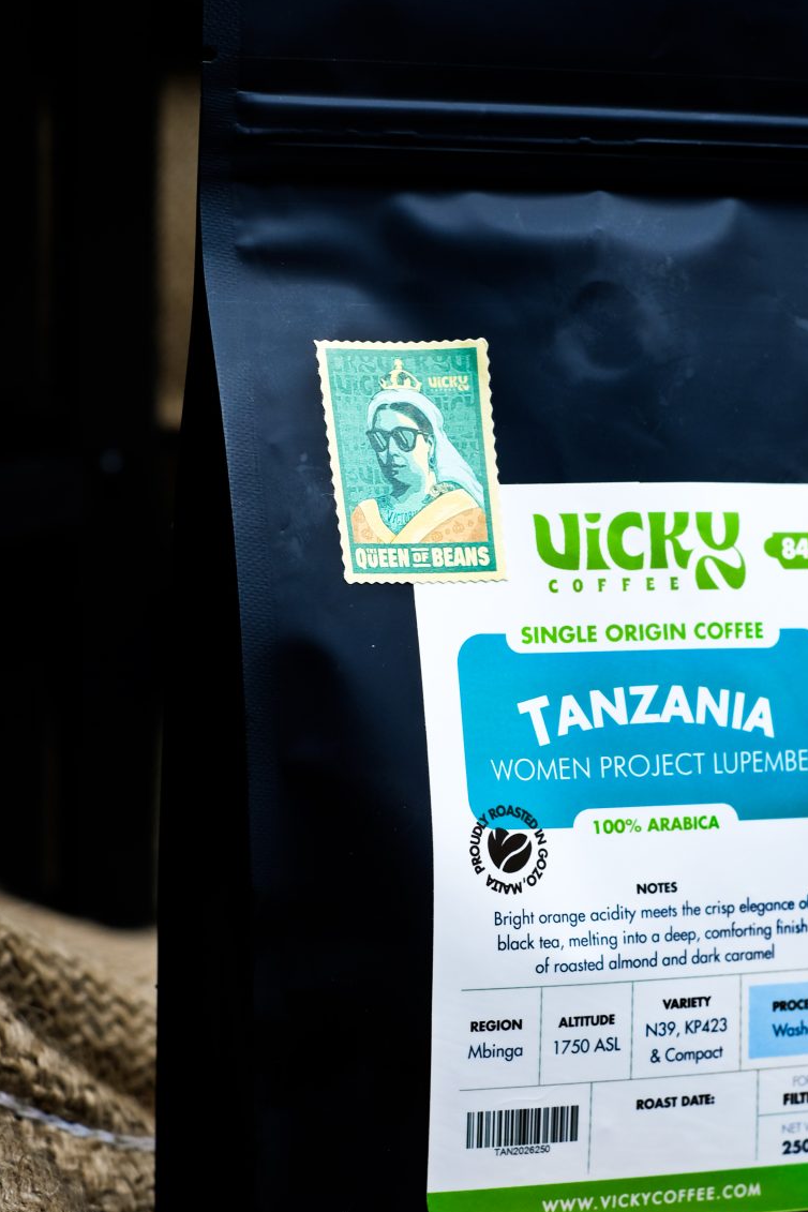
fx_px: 3030
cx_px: 580
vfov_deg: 22.6
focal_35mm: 90
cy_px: 697
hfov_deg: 15.1
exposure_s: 1/60
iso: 320
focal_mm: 35
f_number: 4
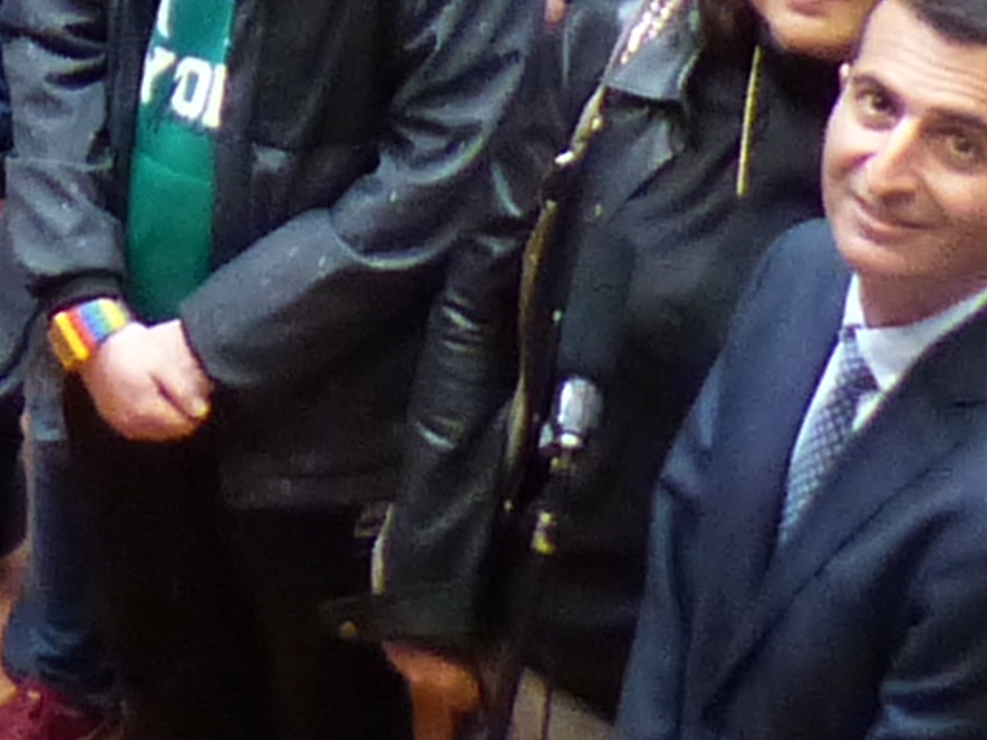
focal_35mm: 264
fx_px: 7526
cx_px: -625
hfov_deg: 7.3
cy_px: -1687
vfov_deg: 5.2
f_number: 2.8
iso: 400
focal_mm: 6
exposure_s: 1/15
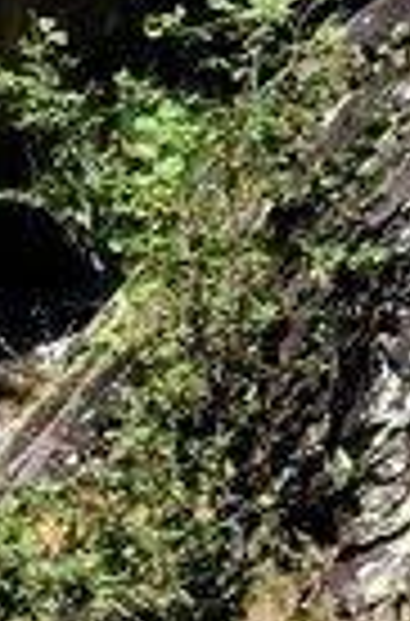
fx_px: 2702
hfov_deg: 8.5
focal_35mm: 157
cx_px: -153
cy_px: 1008
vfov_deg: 12.3
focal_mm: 18
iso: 320
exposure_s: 1/125
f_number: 9
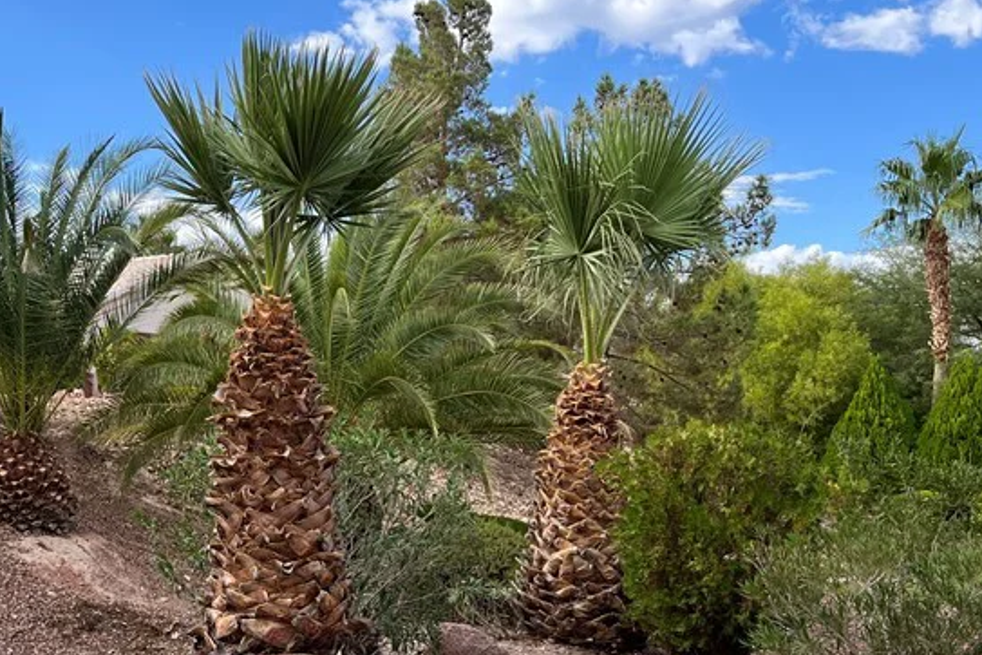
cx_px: 172
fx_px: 1391
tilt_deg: -1.0
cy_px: 454
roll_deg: -0.1
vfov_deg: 26.3
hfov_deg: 37.3
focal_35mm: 51
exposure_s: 1/1536
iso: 50
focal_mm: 5.1
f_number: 1.6
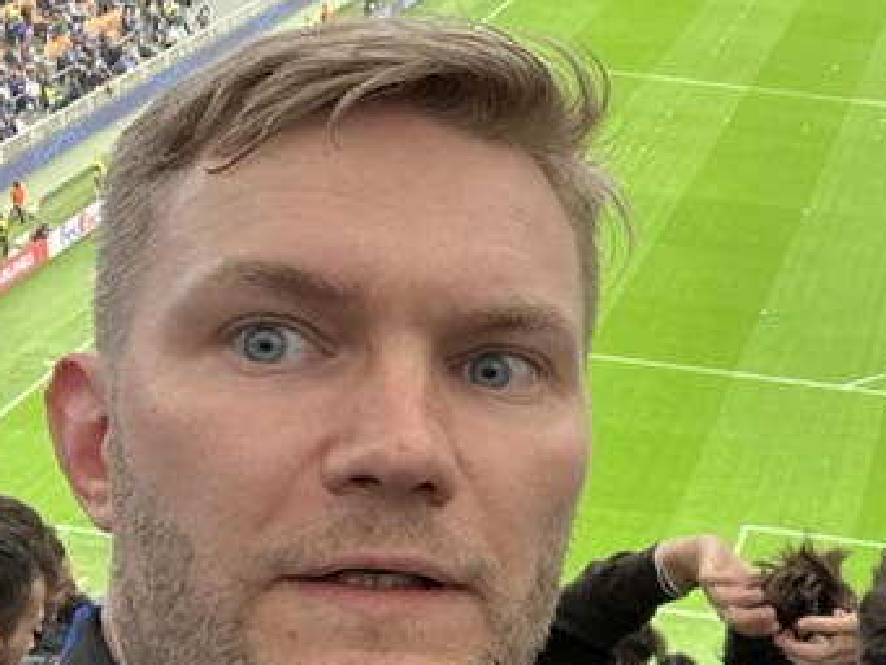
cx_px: 842
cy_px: 434
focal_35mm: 69
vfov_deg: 21.3
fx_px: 1767
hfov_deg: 26.9
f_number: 2.2
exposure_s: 1/60
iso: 200
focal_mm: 2.71
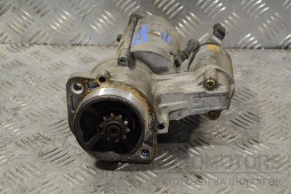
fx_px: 667
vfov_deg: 16.6
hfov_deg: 24.6
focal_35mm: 82
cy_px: 97
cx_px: 146
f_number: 5.6
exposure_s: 1/30
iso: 220
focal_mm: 55
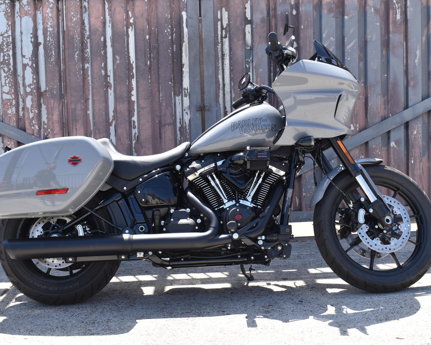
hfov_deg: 32.5
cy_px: 172
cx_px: 214
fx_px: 740
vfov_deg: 26.2
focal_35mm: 58
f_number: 7.1
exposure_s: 1/250
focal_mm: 34
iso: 200
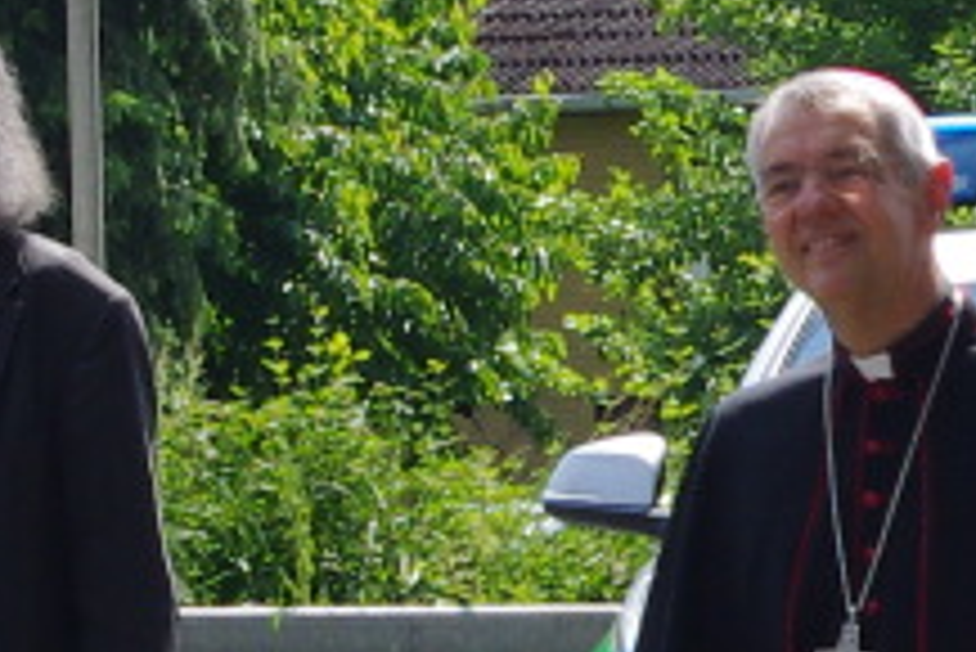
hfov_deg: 4.3
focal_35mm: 477
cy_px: 621
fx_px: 12940
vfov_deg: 2.9
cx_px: 1574
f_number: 11
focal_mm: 40
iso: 200
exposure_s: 1/200
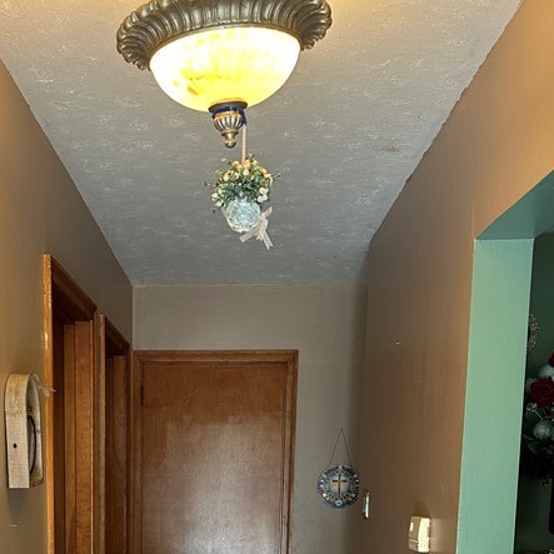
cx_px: 166
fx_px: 887
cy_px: 577
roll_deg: -1.0
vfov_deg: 31.6
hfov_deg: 34.2
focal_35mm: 49
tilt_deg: -7.3
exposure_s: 1/60
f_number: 1.78
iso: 160
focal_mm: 6.86
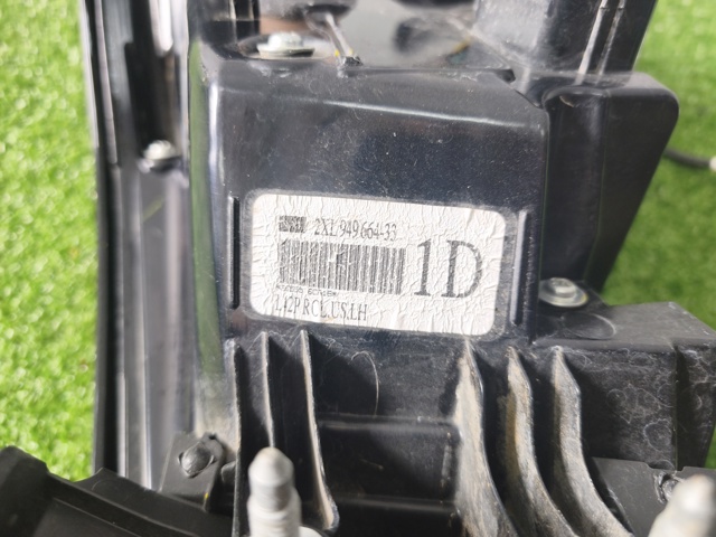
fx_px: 476
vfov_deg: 58.9
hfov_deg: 73.9
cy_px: 268
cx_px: 358
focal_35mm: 23
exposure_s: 1/100
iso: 200
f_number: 1.7
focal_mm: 5.35
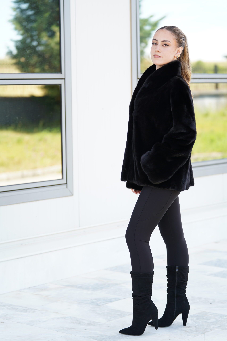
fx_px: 898
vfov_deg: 21.5
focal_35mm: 95
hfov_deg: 14.4
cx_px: 114
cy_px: 170
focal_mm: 95
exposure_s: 1/250
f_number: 2.8
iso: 160
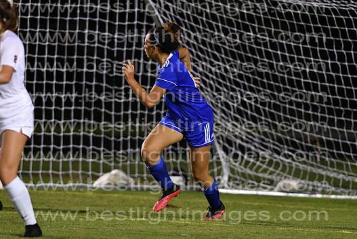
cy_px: 112
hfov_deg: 4.2
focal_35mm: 495
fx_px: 4911
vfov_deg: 2.8
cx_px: 175
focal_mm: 300
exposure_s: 1/640
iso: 10000
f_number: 3.5
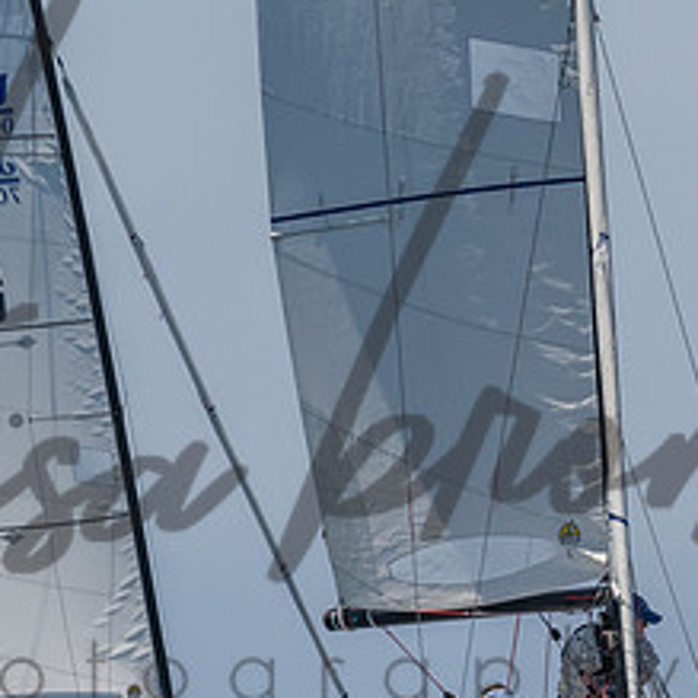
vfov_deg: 2.6
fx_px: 15650
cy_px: 675
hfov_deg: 2.6
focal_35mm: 686
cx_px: 703
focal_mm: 200
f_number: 9
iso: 640
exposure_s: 1/1000
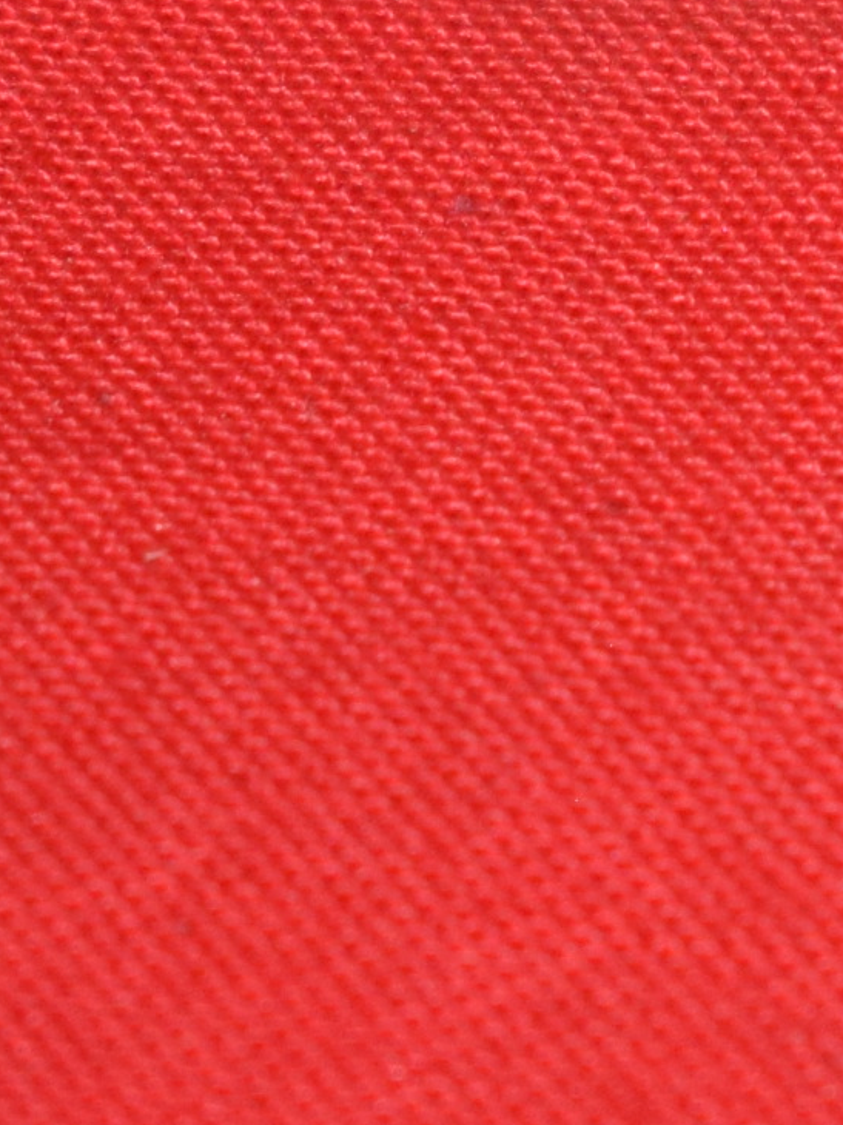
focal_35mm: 489
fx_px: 15886
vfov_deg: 4.0
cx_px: 2511
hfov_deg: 3.0
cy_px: -806
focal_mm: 55
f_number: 5.6
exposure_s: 1/60
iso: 500
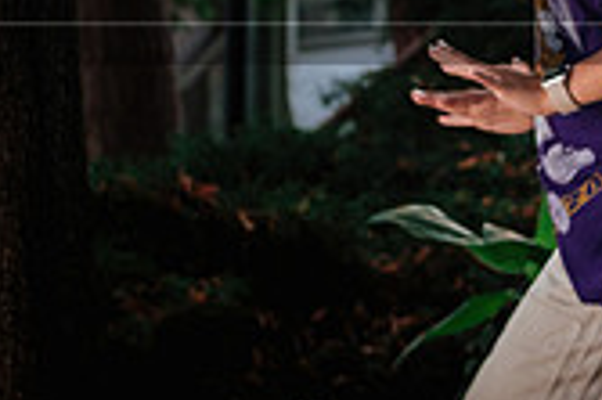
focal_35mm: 266
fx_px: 4444
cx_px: 779
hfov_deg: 7.7
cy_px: -121
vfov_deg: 5.1
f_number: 2.8
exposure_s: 1/200
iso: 400
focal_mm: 50
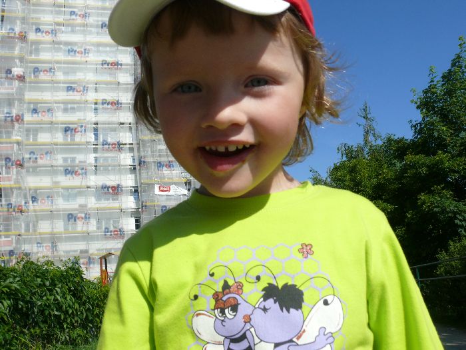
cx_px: 233
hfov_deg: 52.6
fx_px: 471
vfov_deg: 40.7
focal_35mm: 35
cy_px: 175
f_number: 7.1
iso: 100
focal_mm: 7.4
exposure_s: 1/500
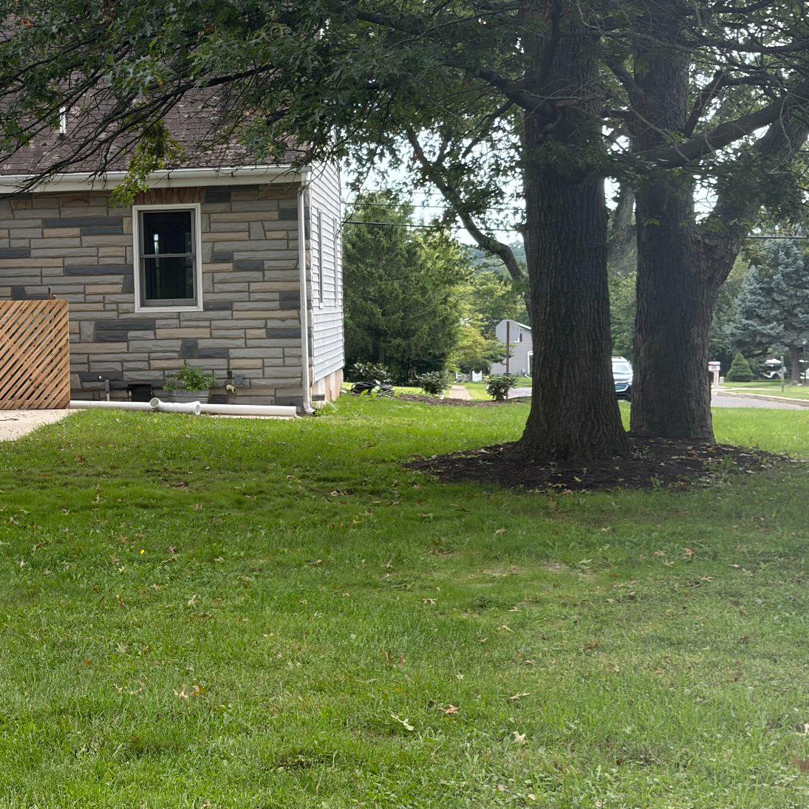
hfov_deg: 19.8
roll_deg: +3.0
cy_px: 342
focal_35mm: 86
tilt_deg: +0.8
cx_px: 64
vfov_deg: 20.2
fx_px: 2274
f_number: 1.6
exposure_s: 1/1032
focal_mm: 5.96
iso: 50
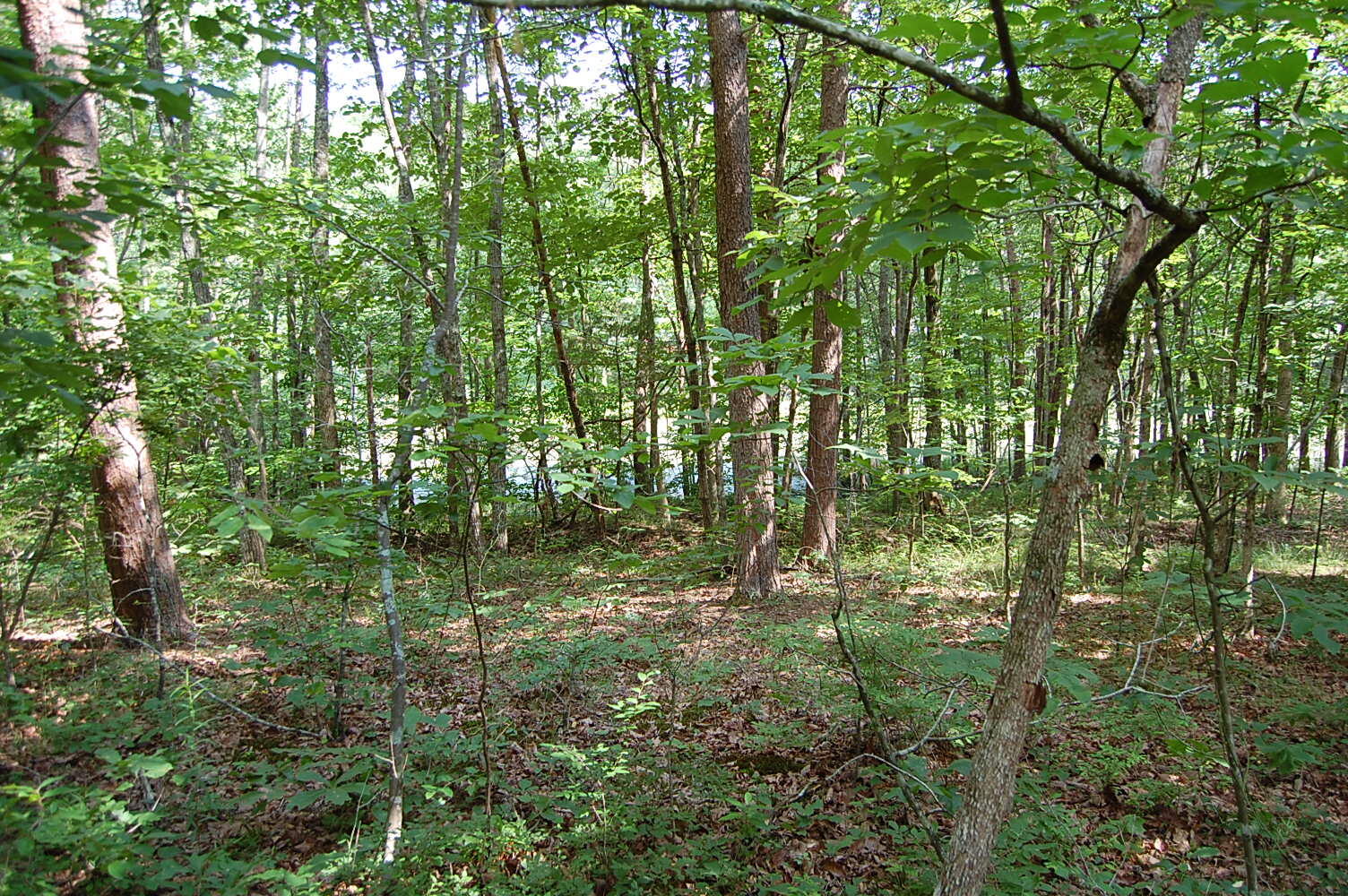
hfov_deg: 67.4
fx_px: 1010
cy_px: 448
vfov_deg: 47.8
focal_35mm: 27
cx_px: 674
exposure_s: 1/60
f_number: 4
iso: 200
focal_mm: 18
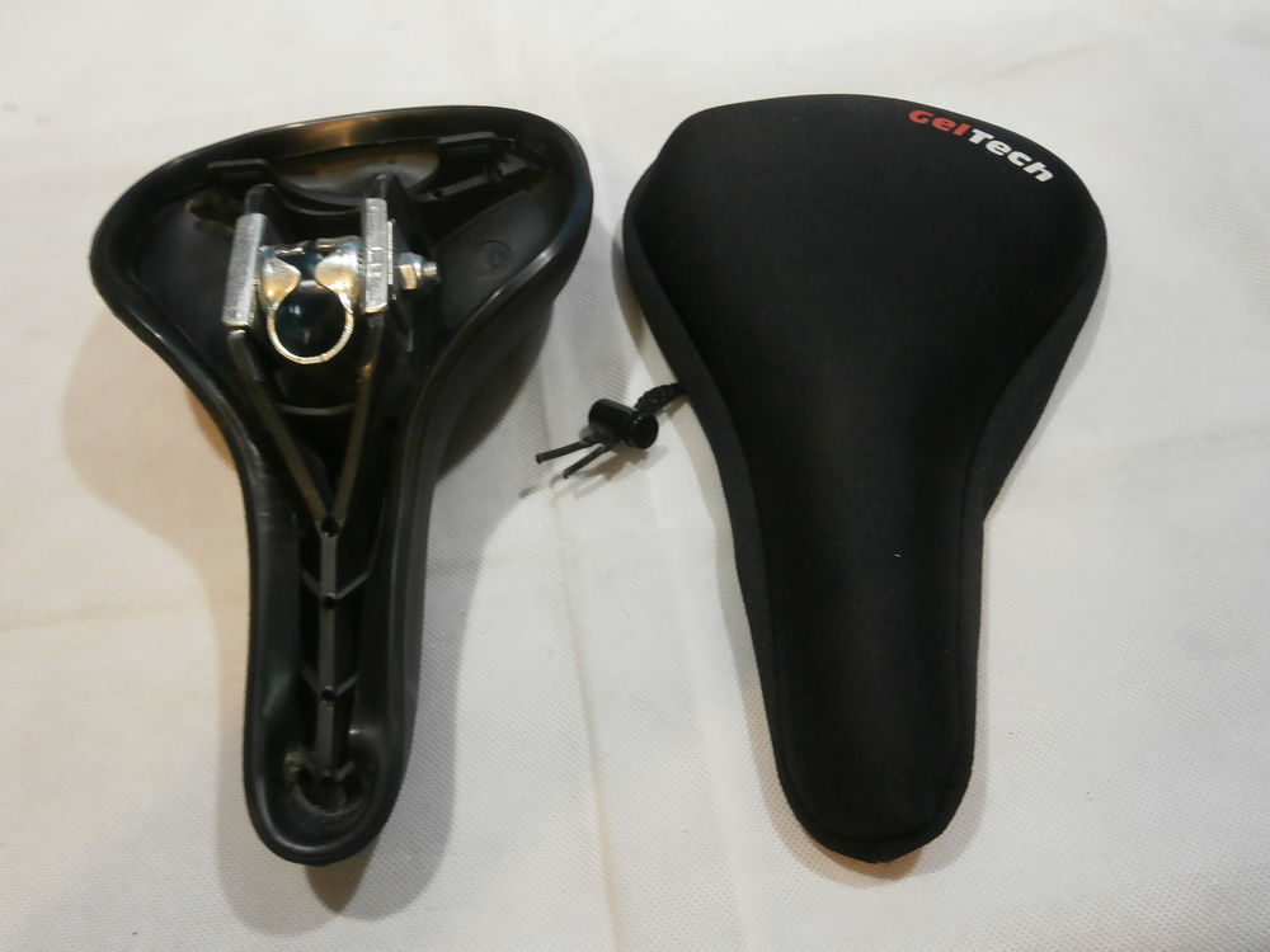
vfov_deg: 53.1
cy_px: 476
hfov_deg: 67.3
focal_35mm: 26
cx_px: 635
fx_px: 954
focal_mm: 4.7
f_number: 2.8
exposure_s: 1/15
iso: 200
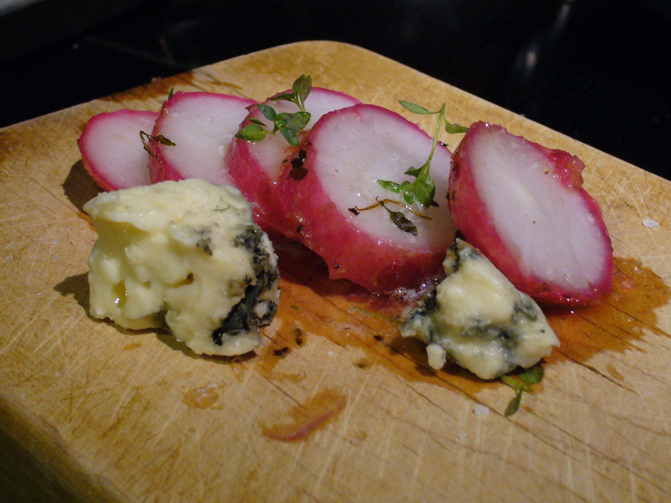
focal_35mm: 87
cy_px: 251
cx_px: 338
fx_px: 1686
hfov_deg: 22.5
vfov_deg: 17.0
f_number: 4.5
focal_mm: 14.3
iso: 200
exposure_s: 1/8
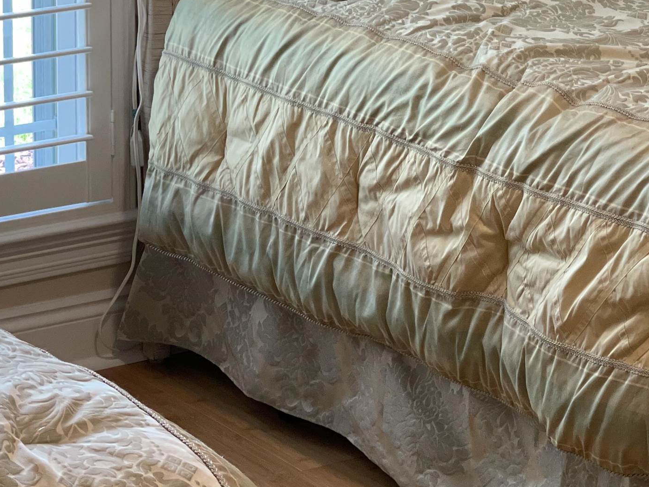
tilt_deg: -14.8
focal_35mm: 141
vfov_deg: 10.5
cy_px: 153
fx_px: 2644
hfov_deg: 14.0
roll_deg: -1.6
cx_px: 348
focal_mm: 7.5
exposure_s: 1/60
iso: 160
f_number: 2.2
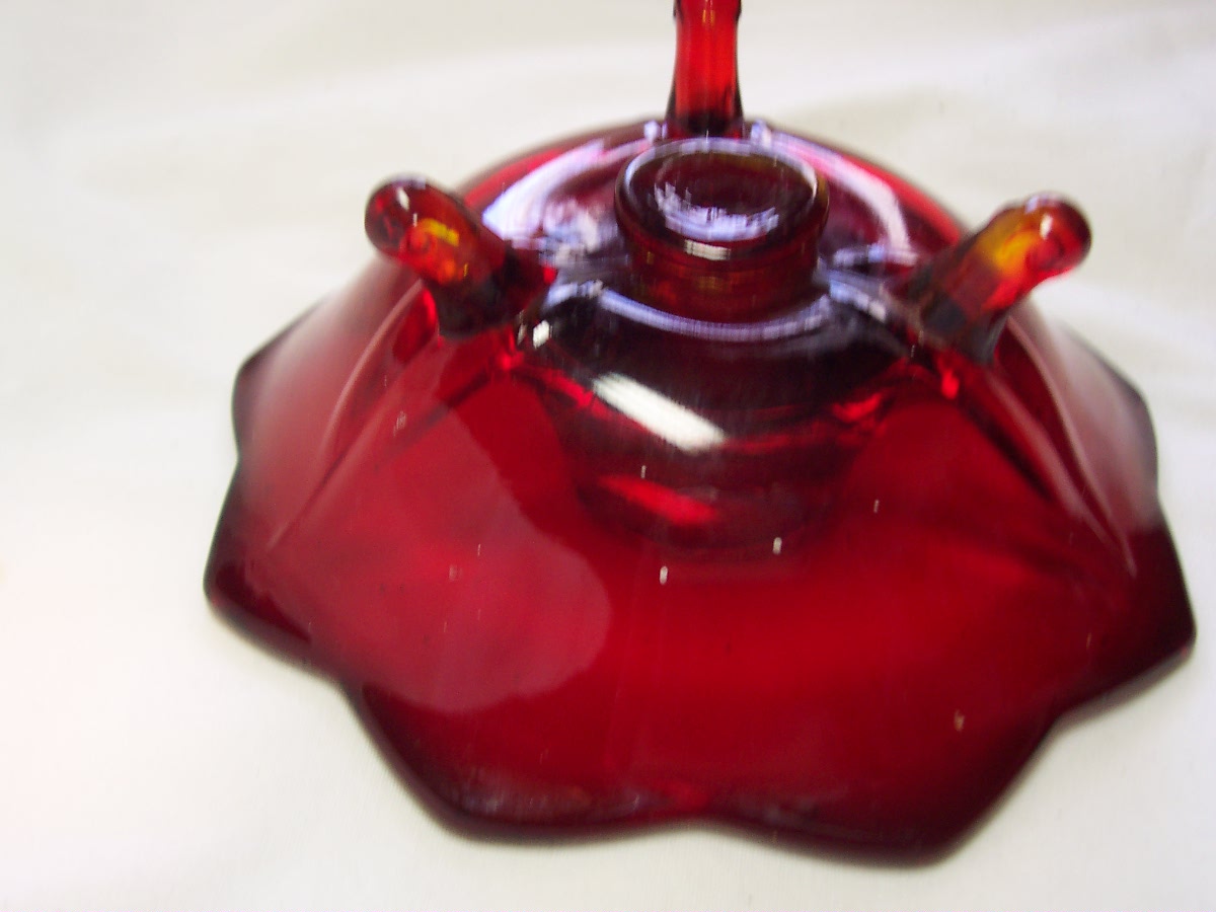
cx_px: 608
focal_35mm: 37
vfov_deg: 38.7
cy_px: 456
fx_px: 1300
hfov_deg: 50.1
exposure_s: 1/45
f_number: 2.8
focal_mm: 5.6
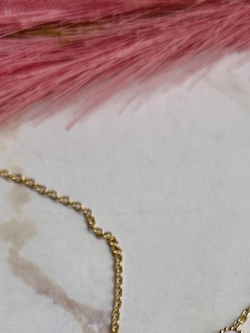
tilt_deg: -61.7
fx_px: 1387
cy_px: 477
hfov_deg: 10.3
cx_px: 196
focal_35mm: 144
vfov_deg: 13.1
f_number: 1.78
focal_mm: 6.86
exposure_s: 1/1414
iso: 64
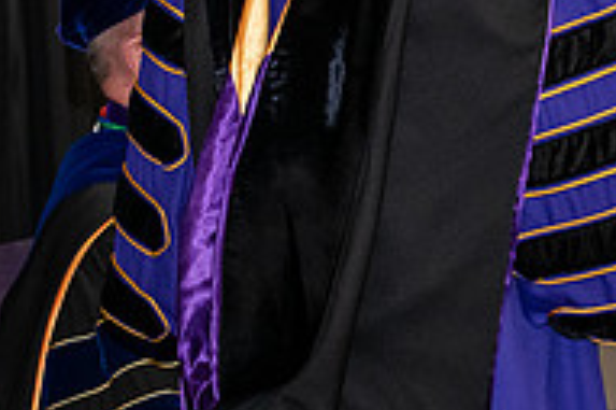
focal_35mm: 213
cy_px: -24
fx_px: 3641
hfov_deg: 9.6
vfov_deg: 6.4
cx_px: 697
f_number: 5
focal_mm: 70
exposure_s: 1/200
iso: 2500
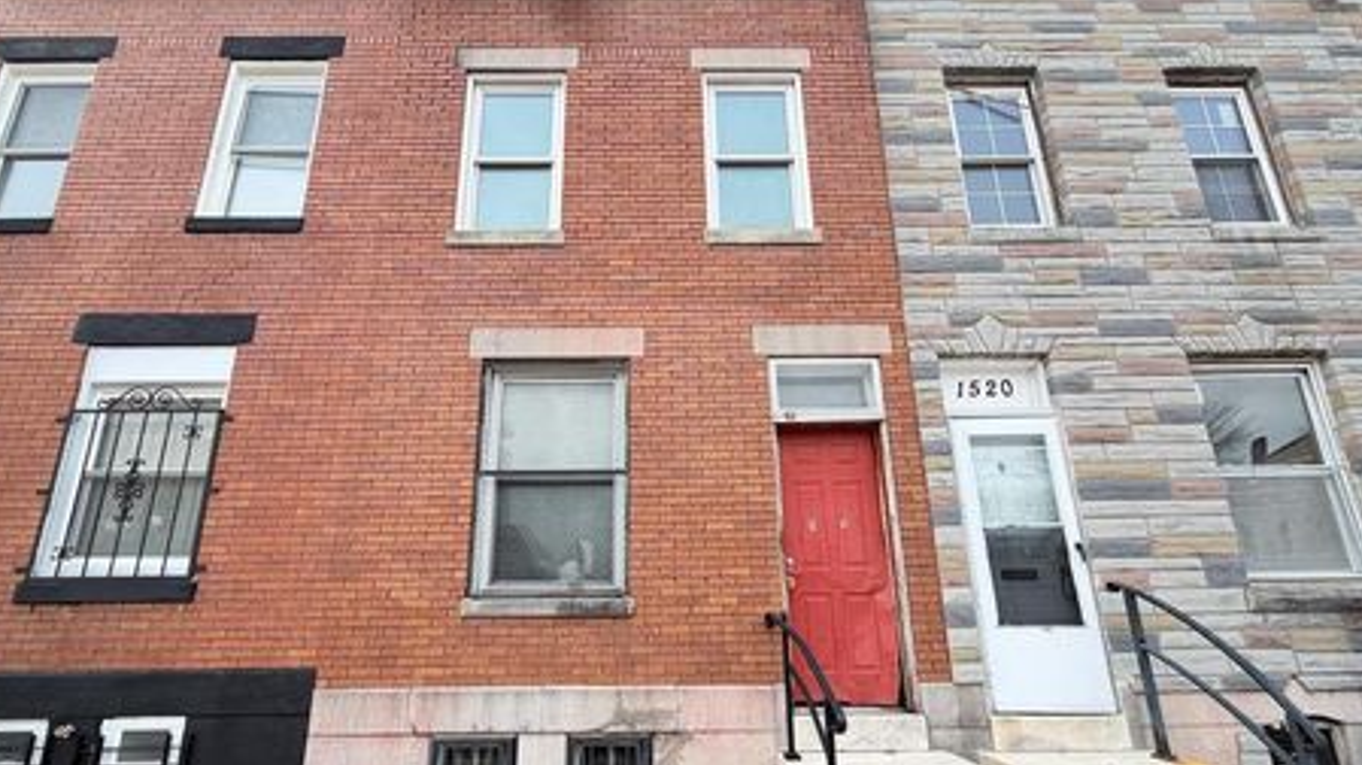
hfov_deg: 95.9
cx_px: 667
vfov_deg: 63.2
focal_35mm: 17
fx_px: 614
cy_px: 466
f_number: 2.2
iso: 50
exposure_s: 1/121
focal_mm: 2.22
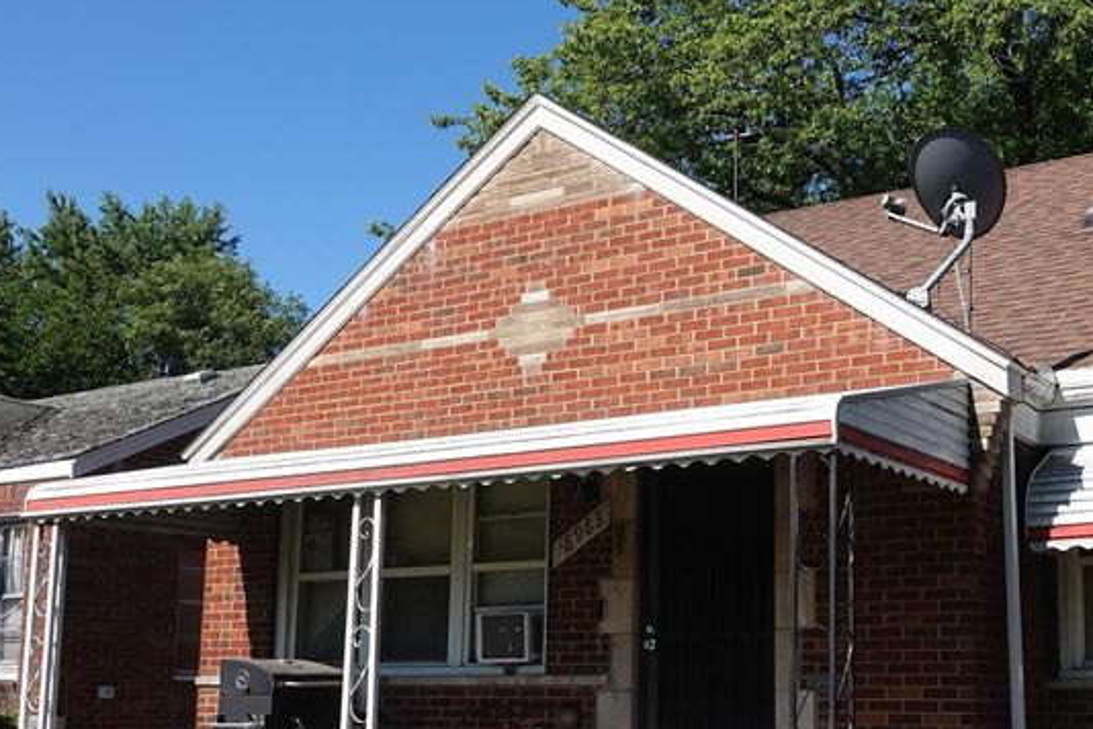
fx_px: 1397
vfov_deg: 29.0
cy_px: 497
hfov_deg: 42.1
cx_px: 741
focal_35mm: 46
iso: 100
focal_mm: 8.8
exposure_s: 1/640
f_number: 4
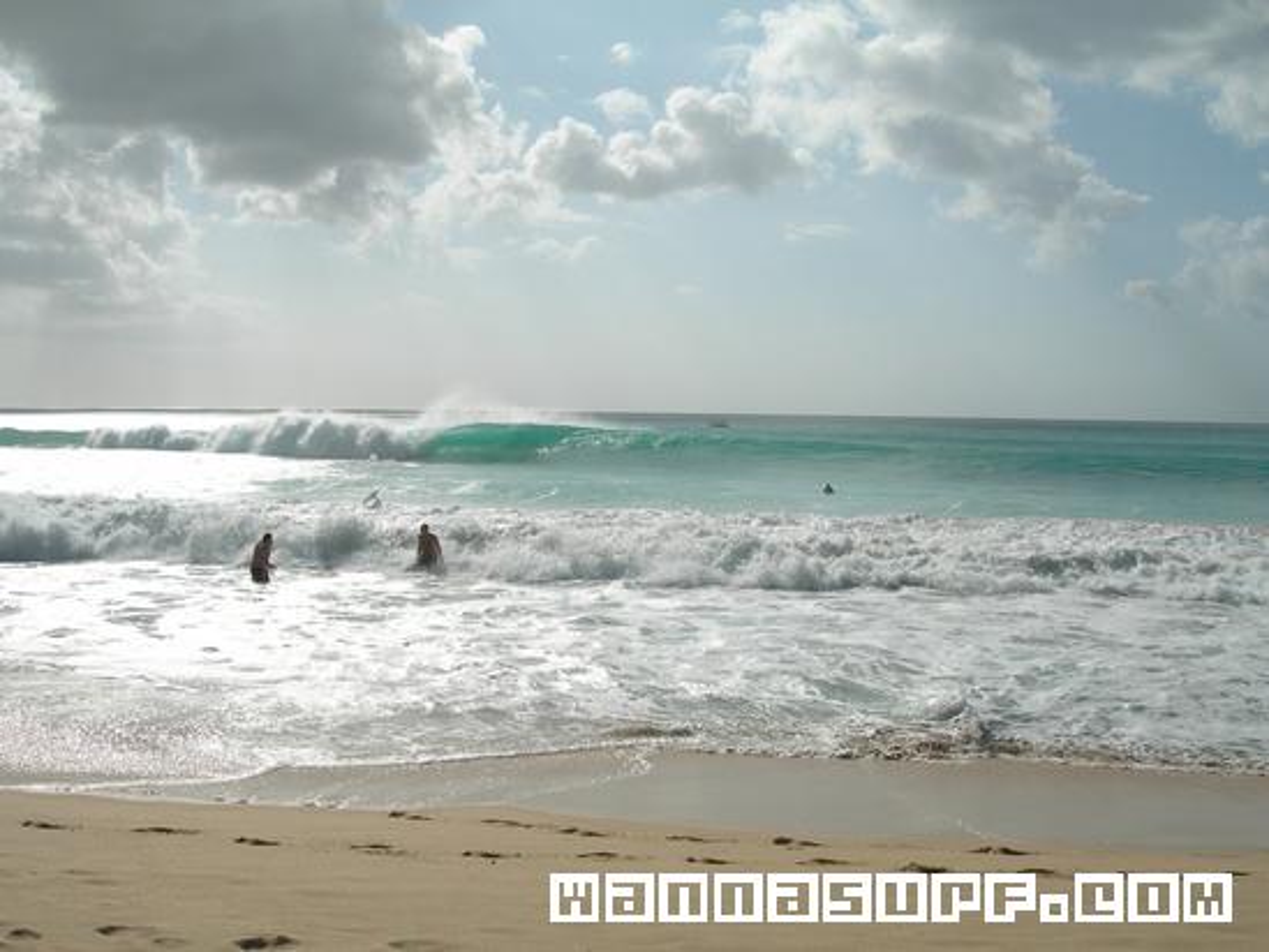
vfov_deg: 37.7
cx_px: 634
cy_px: 476
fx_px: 1393
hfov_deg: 49.0
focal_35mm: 38
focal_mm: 7.8
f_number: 4.8
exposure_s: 1/2000
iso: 50
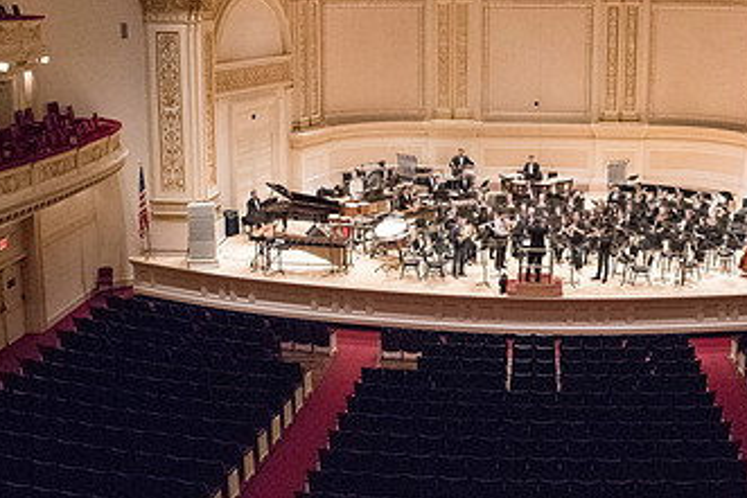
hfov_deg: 42.1
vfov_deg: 28.9
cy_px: 139
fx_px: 955
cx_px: 509
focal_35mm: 46
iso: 12800
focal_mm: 24
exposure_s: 1/200
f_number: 6.3
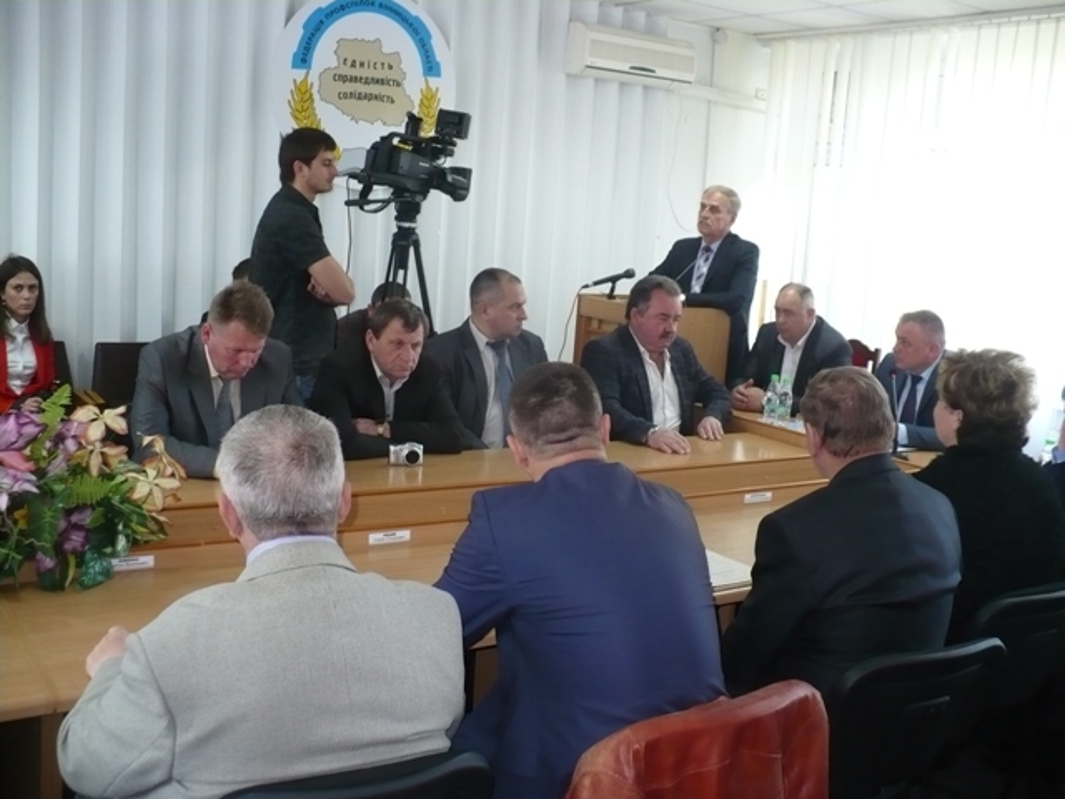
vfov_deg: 38.7
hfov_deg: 50.1
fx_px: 1138
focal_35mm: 37
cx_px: 532
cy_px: 400
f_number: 2.8
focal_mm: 6.1
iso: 200
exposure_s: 1/30
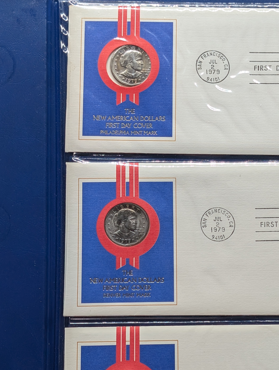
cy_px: 243
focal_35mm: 71
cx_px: 195
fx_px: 761
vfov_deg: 27.2
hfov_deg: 20.7
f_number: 1.68
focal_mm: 6.9
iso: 32
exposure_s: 1/74.6
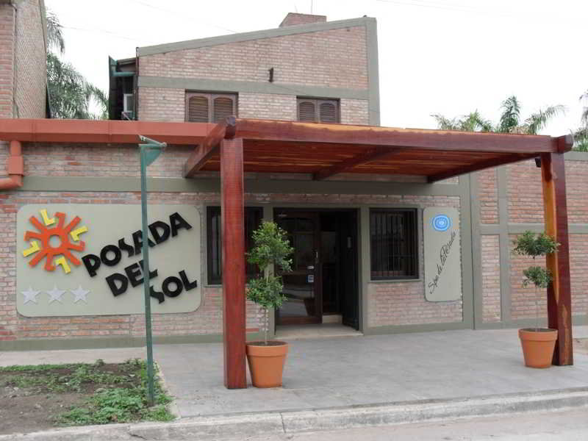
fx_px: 595
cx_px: 294
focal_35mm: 35
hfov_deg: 52.6
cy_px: 220
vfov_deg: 40.7
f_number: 3.2
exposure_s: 1/60
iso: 100
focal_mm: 6.3
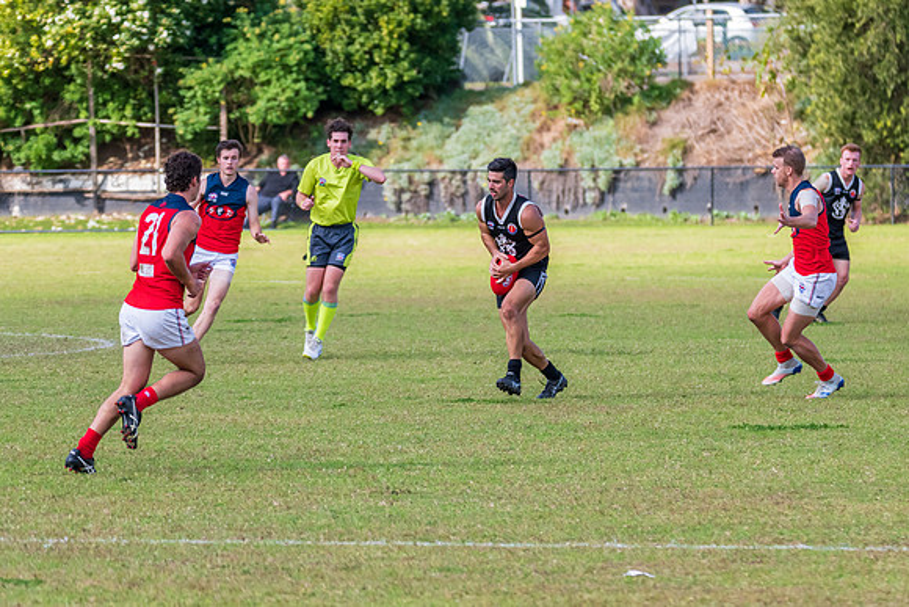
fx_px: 7896
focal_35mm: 313
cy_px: 251
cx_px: 567
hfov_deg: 6.6
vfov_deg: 4.4
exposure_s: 1/1600
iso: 800
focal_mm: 220
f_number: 5.6
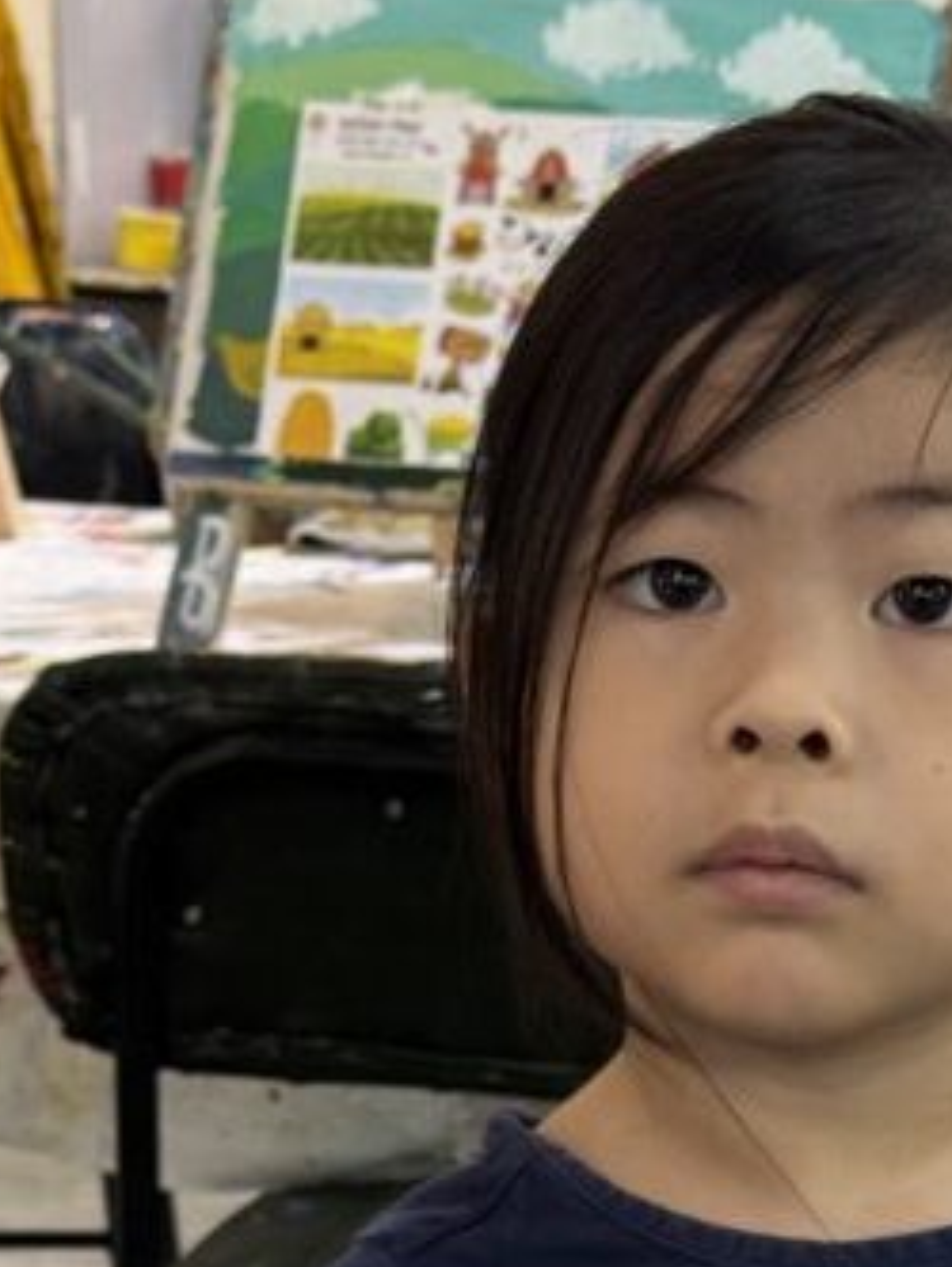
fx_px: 5277
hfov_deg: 10.3
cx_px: 758
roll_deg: -0.3
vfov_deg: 13.3
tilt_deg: -18.4
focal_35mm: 144
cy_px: 1560
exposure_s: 1/50
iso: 64
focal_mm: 6.76
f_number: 1.78
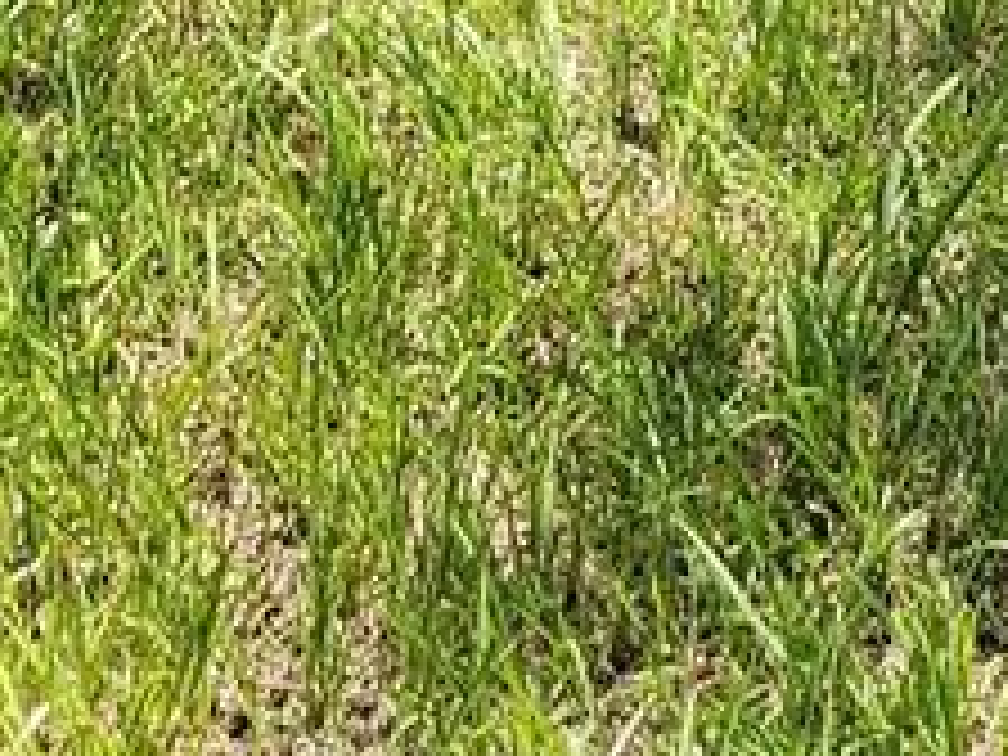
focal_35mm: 164
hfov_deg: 12.0
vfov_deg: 7.4
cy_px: -1872
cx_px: 621
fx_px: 4776
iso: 12
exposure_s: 1/276
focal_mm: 6.4
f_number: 1.8
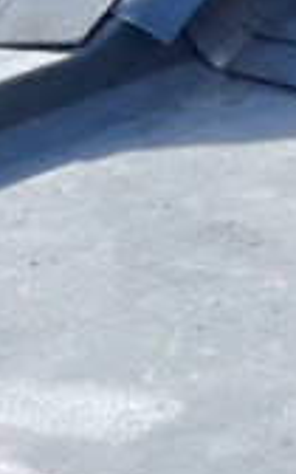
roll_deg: -0.7
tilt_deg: -13.8
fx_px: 2543
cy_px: -248
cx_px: 1483
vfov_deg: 10.3
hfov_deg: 5.2
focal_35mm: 197
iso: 50
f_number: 1.6
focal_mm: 5.1
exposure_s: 1/928
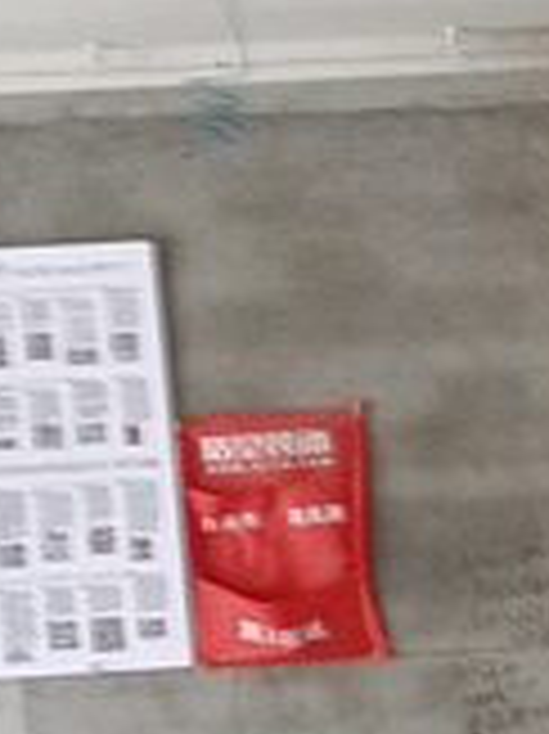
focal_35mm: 170
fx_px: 3600
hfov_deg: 8.2
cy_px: 869
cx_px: 1224
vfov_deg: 11.4
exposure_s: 1/33.3
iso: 1039
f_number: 1.8
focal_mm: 3.96
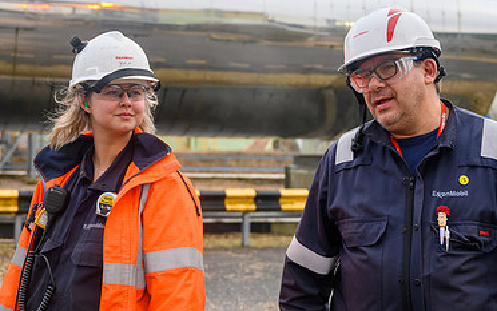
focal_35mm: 73
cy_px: 103
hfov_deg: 28.2
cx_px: 270
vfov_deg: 17.8
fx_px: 989
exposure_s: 1/640
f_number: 4
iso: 800
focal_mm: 46
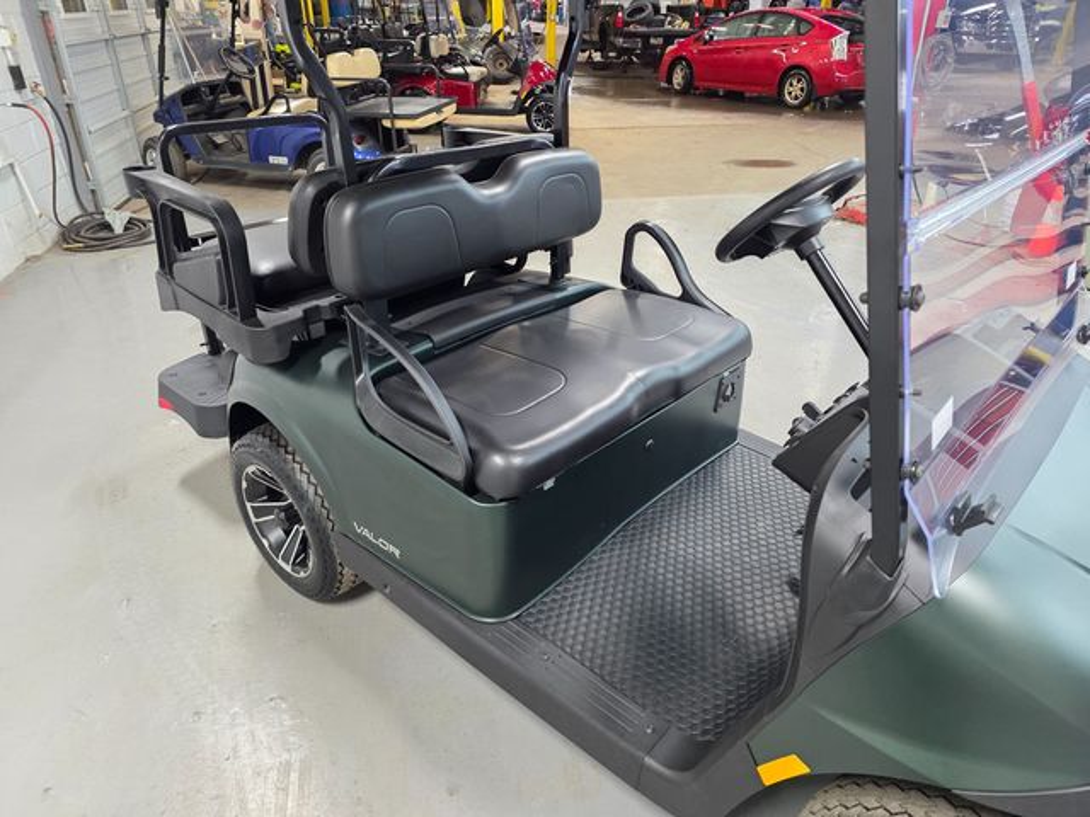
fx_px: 724
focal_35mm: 23
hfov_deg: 73.9
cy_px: 408
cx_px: 545
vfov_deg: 58.9
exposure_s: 1/120
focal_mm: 6.3
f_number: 1.7
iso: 400
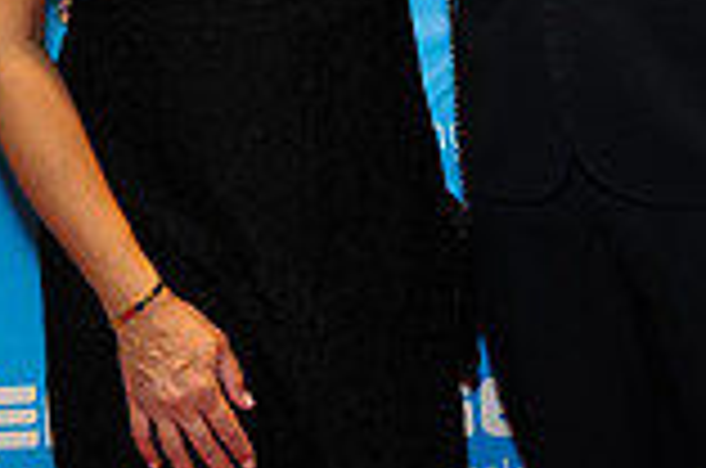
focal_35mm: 133
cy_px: -214
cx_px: 625
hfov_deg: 15.3
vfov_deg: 10.0
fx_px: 2603
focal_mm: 24
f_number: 4
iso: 500
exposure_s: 1/60
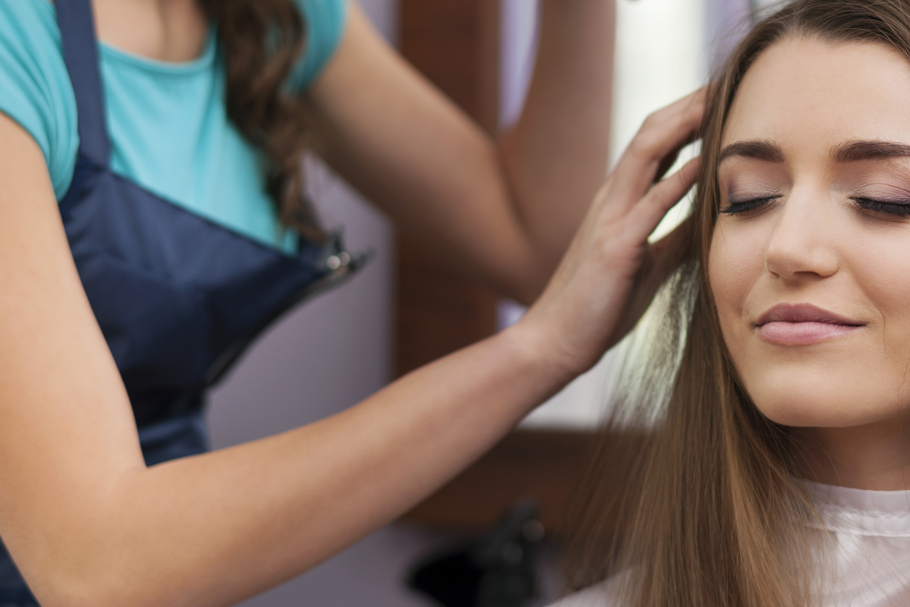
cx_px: 703
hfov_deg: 21.5
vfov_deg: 14.5
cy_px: 129
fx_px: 2376
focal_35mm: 94
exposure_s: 1/125
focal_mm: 50
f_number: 2.2
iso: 100
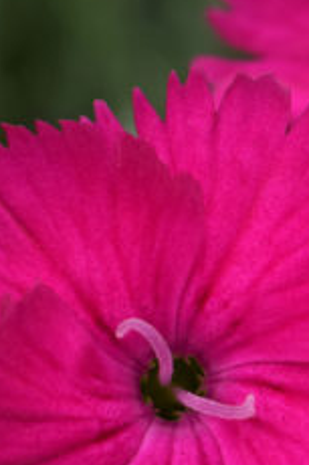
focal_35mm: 493
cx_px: 446
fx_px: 6351
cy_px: 423
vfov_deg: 4.2
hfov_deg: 2.8
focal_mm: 105
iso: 400
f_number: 8
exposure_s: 1/640
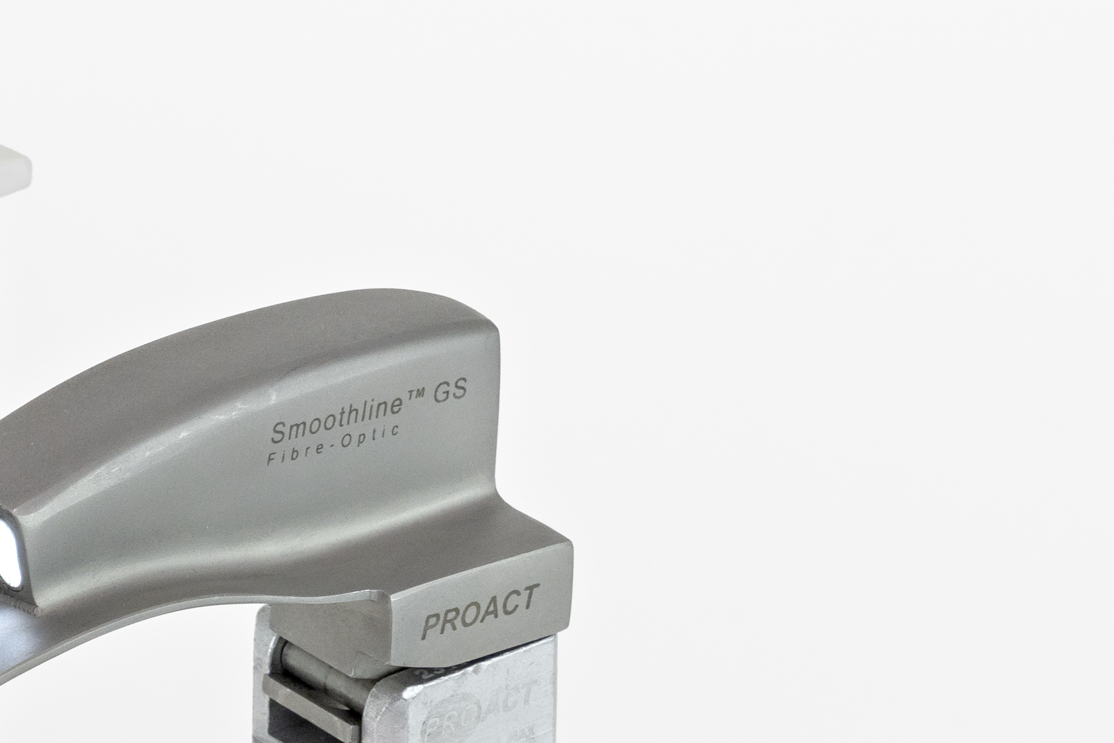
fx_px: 8943
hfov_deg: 7.1
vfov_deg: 4.7
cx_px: -11
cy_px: 935
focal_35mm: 289
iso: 500
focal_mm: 70
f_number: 10
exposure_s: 1/100
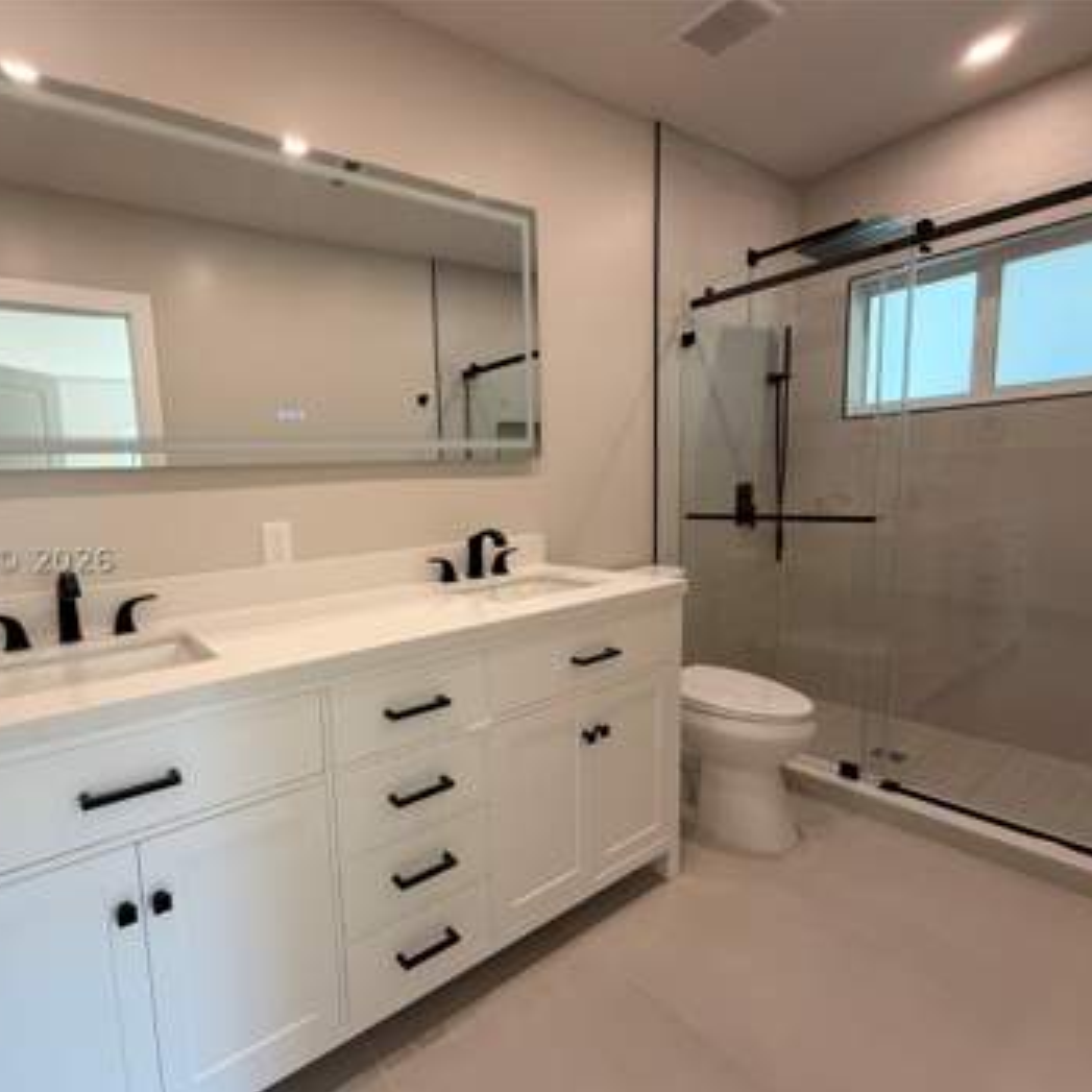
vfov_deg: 84.0
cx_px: 401
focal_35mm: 17
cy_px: 560
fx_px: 607
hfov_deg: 82.2
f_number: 2.2
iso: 200
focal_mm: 2.22
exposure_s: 1/121
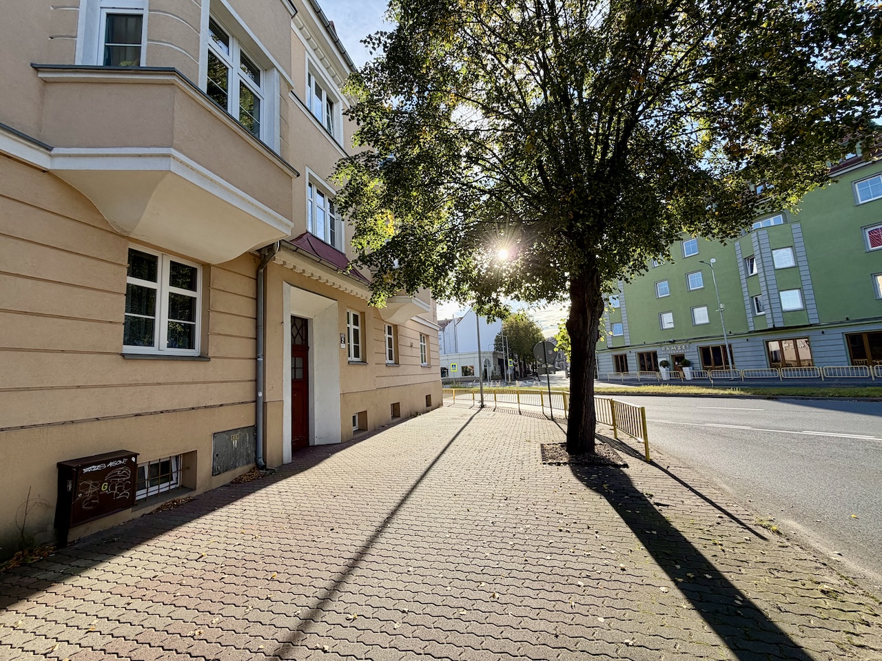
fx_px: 357
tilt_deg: +8.6
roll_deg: +5.2
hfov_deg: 102.1
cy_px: 330
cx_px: 441
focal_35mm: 14
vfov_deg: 85.7
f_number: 2.2
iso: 40
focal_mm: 2.22
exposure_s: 1/502
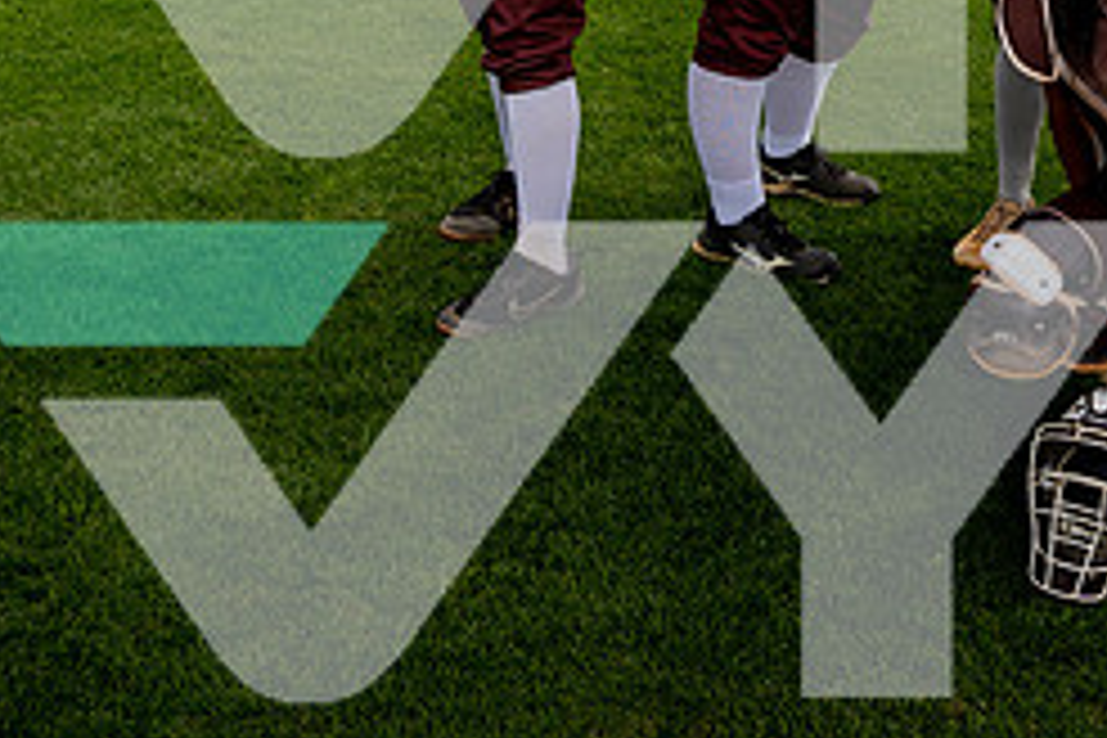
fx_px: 1814
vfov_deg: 21.7
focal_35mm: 59
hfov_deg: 31.6
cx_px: 1080
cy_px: -83
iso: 100
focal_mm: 25
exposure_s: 1/250
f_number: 7.1
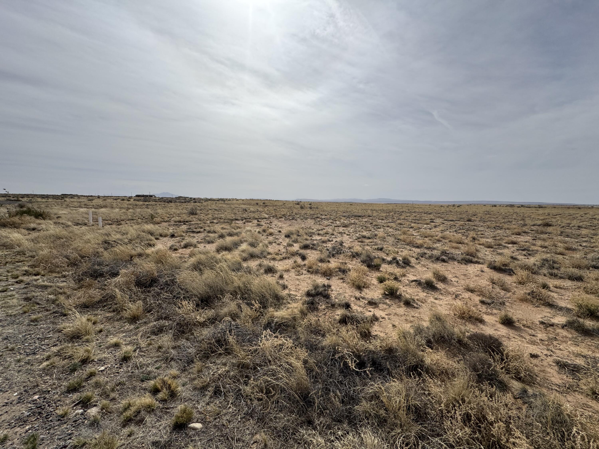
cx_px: 300
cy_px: 224
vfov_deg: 85.7
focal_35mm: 14
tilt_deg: -5.7
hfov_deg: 102.1
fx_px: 242
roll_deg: -0.7
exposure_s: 1/4132
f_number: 2.2
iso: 32
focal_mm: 2.22
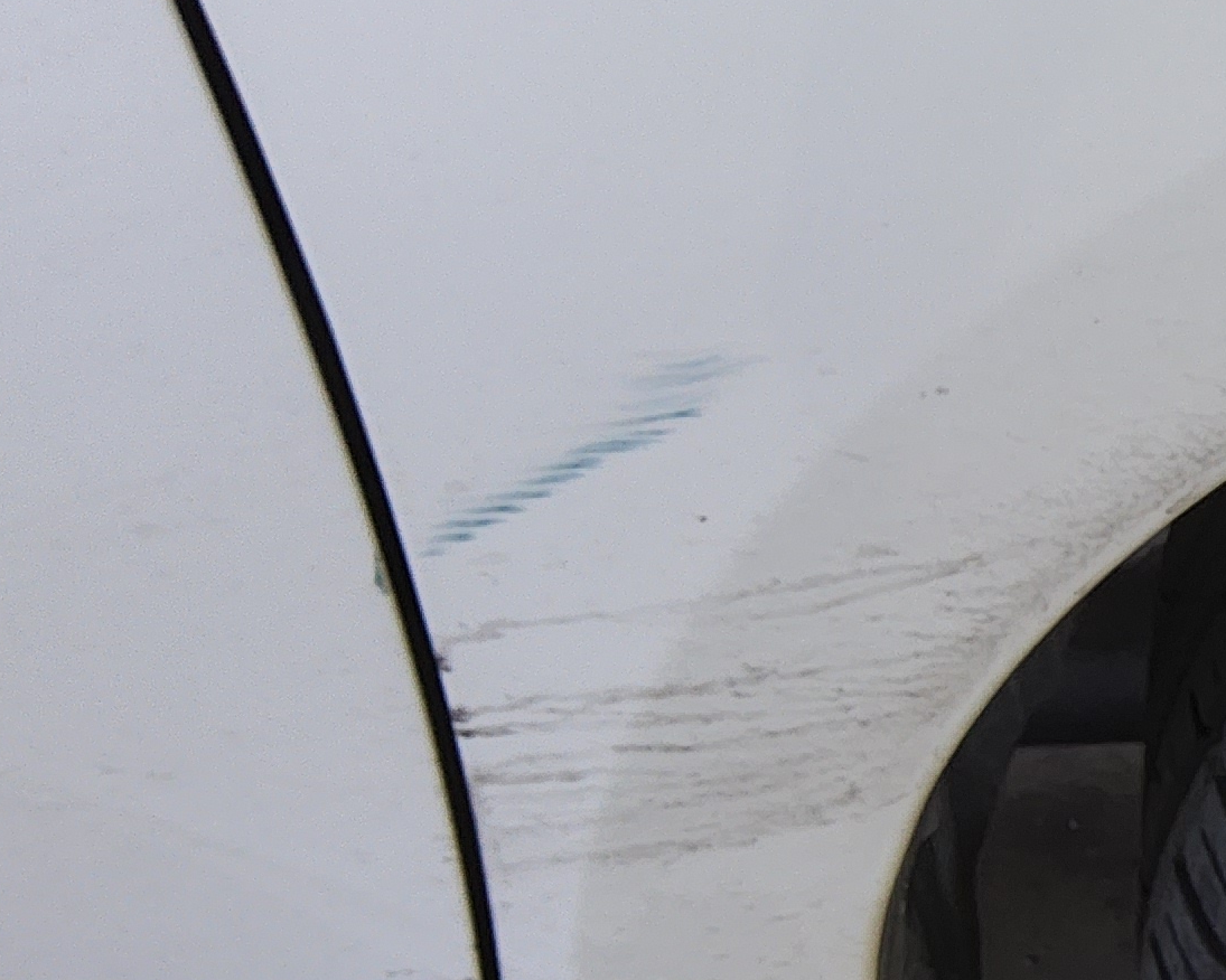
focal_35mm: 92
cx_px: 2046
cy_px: 610
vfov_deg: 16.7
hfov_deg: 17.7
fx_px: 3338
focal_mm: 3.08
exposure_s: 1/100
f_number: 2
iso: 50
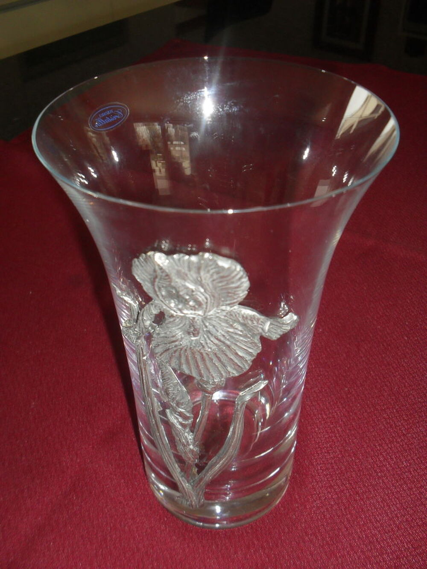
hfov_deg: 40.7
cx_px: 214
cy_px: 284
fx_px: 576
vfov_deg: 52.6
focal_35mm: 35
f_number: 3.2
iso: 200
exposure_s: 1/45
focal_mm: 6.3
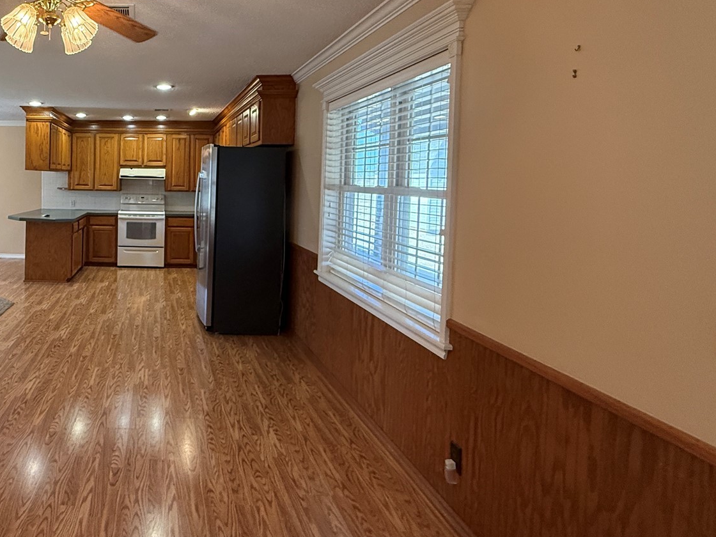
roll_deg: -0.8
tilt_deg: -1.6
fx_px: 496
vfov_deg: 56.1
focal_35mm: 24
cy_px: 198
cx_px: 137
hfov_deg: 64.8
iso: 320
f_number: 2.2
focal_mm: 2.22
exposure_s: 1/120
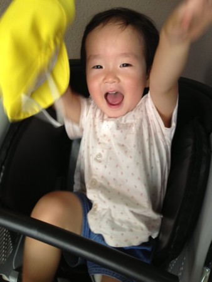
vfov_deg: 52.6
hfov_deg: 40.7
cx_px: 106
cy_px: 141
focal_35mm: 35
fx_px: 286
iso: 100
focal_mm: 4.28
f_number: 2.4
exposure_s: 1/20
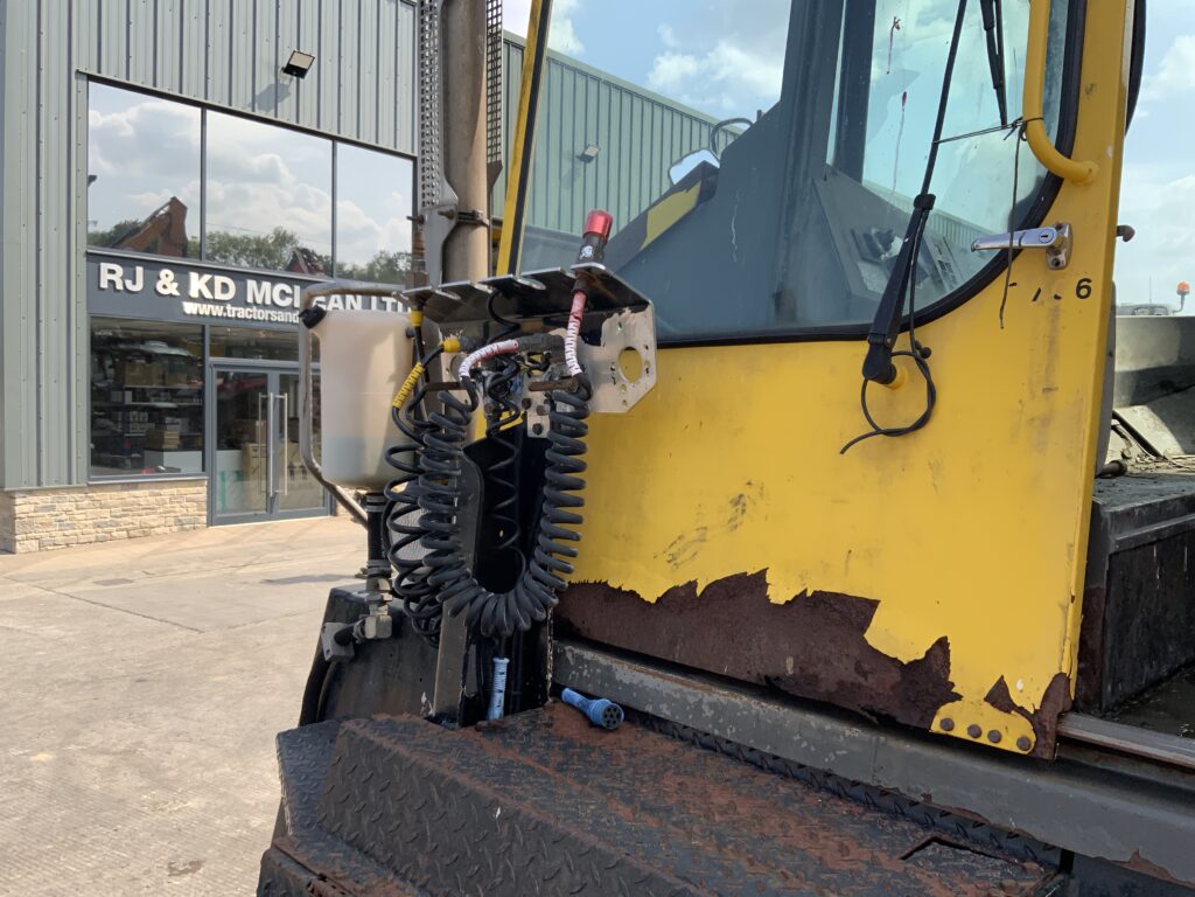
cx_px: 598
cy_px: 448
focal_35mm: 29
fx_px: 1001
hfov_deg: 61.7
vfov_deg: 48.2
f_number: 1.8
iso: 16
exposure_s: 1/962
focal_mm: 3
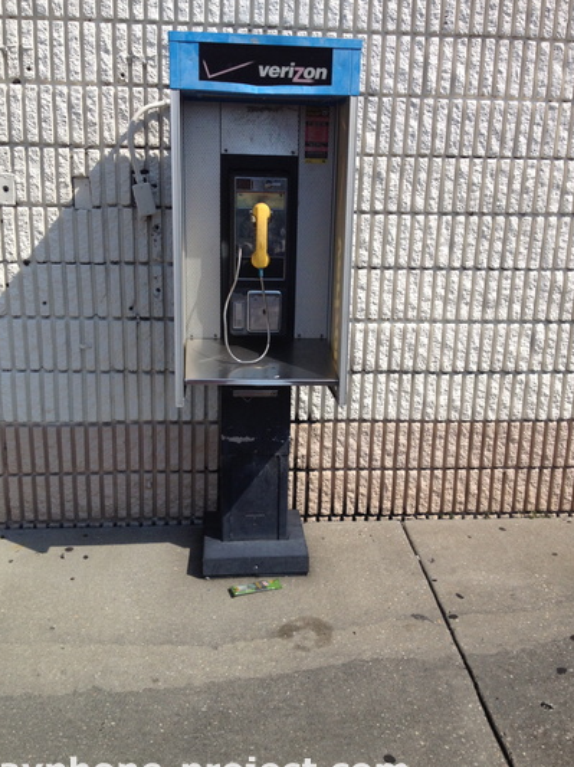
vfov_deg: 47.9
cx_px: 297
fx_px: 863
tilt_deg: -18.5
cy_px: 363
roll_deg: -0.3
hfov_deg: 36.8
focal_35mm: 39
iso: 50
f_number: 2.4
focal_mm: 4.28
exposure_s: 1/2907
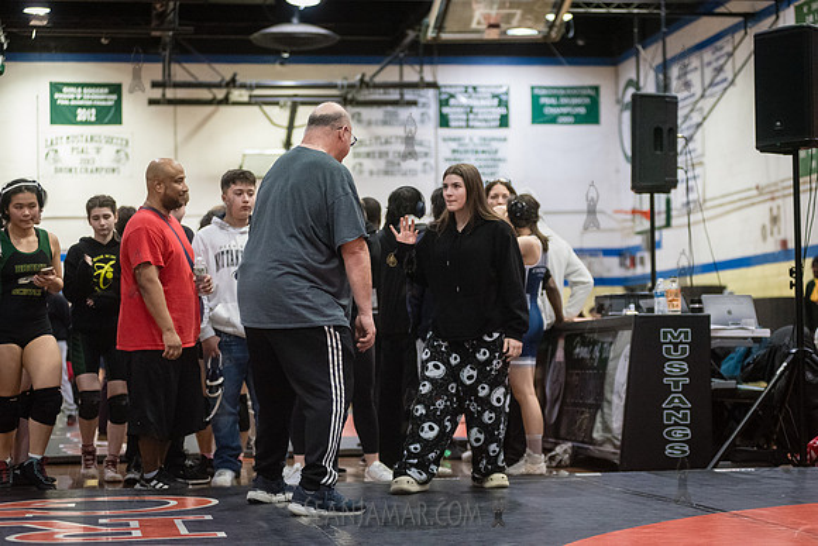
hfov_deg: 25.4
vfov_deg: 17.1
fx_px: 1818
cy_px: 273
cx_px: 409
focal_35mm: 80
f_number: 3.2
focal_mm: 80
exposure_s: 1/500
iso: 8000
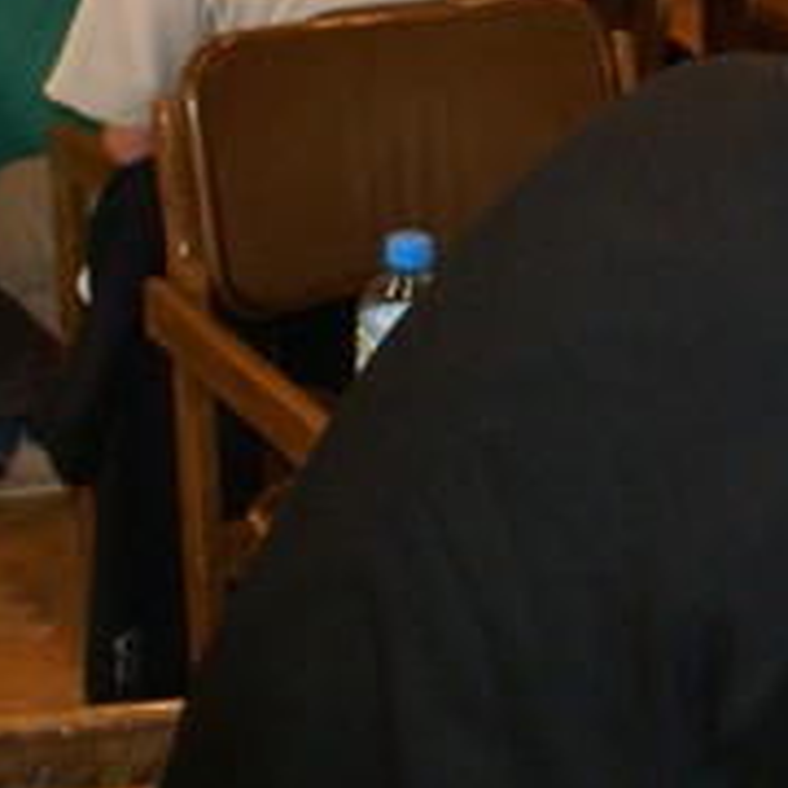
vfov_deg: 17.4
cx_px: 1068
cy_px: 109
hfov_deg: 16.5
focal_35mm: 99
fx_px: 2550
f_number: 4
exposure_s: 1/25
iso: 800
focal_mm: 20
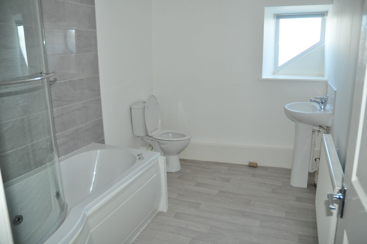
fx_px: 275
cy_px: 122
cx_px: 184
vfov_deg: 47.8
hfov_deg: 67.4
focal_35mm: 27
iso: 800
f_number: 3.5
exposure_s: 1/100
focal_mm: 18
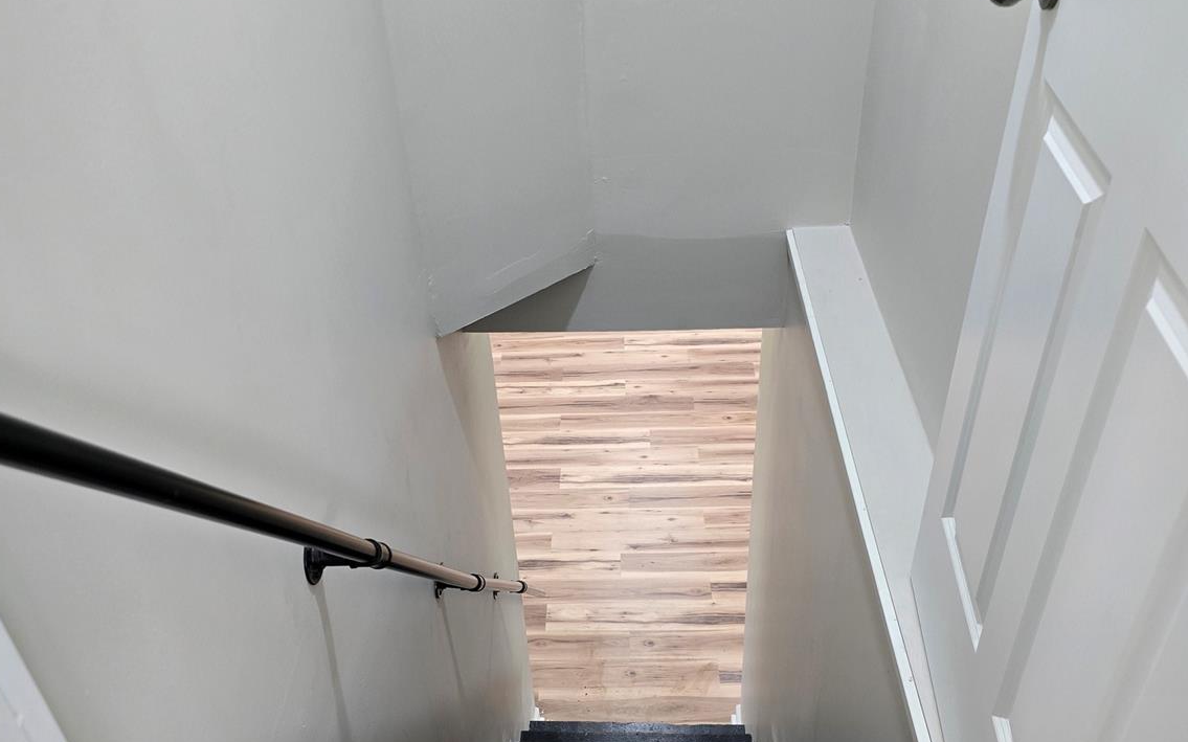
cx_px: 595
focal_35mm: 33
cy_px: 487
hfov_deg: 58.2
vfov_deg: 37.9
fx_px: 1068
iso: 640
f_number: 1.7
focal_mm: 6.3
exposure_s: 1/120
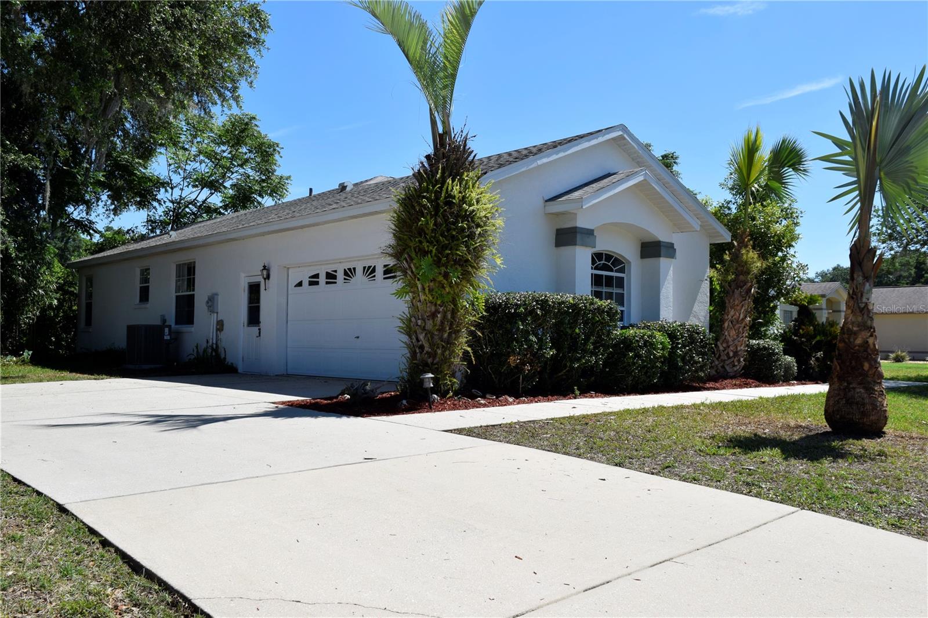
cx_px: 464
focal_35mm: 32
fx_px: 812
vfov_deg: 41.7
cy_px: 309
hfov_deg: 59.5
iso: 200
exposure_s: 1/400
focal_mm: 21
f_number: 10
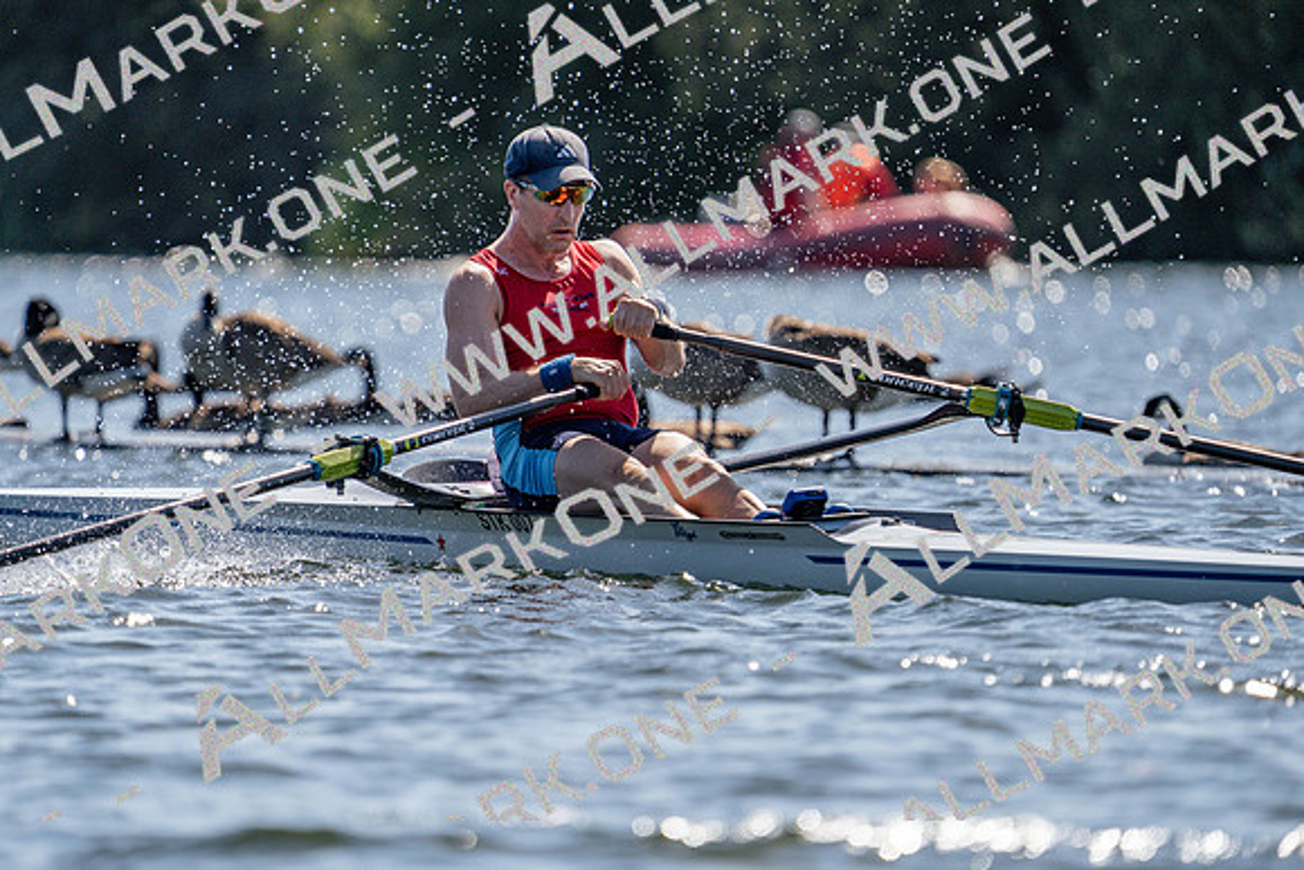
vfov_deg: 2.8
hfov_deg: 4.1
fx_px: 18114
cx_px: 652
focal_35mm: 500
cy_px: 435
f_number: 6.3
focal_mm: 500
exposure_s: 1/2000
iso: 320
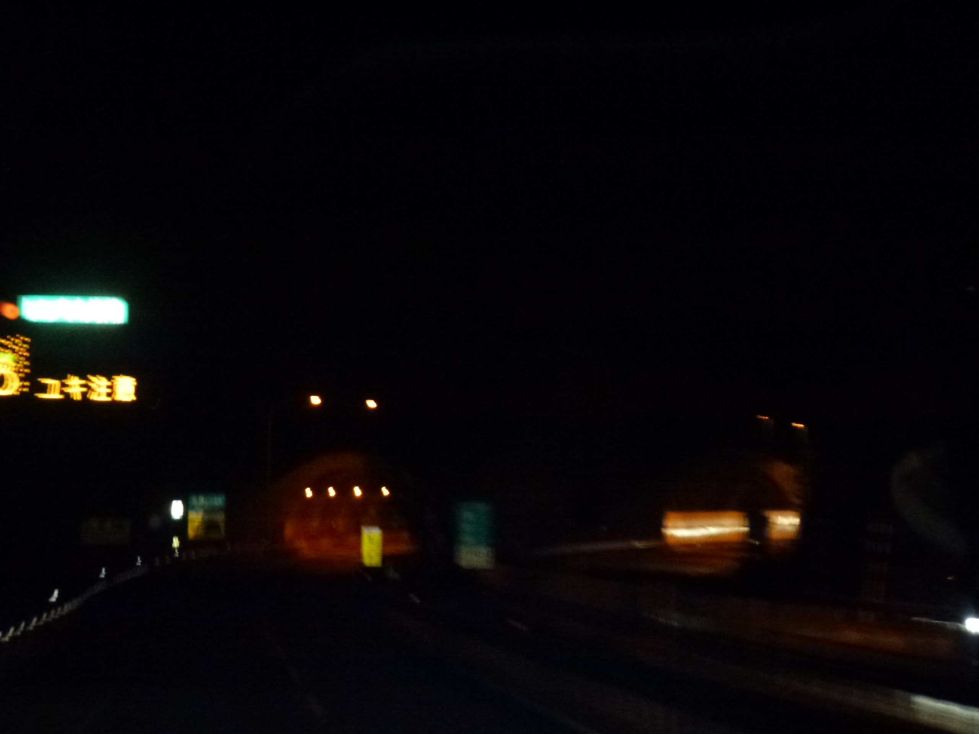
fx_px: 4384
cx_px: 490
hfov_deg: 12.7
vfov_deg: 9.6
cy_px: 367
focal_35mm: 155
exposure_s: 1/4
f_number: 5.3
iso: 1000
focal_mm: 27.7
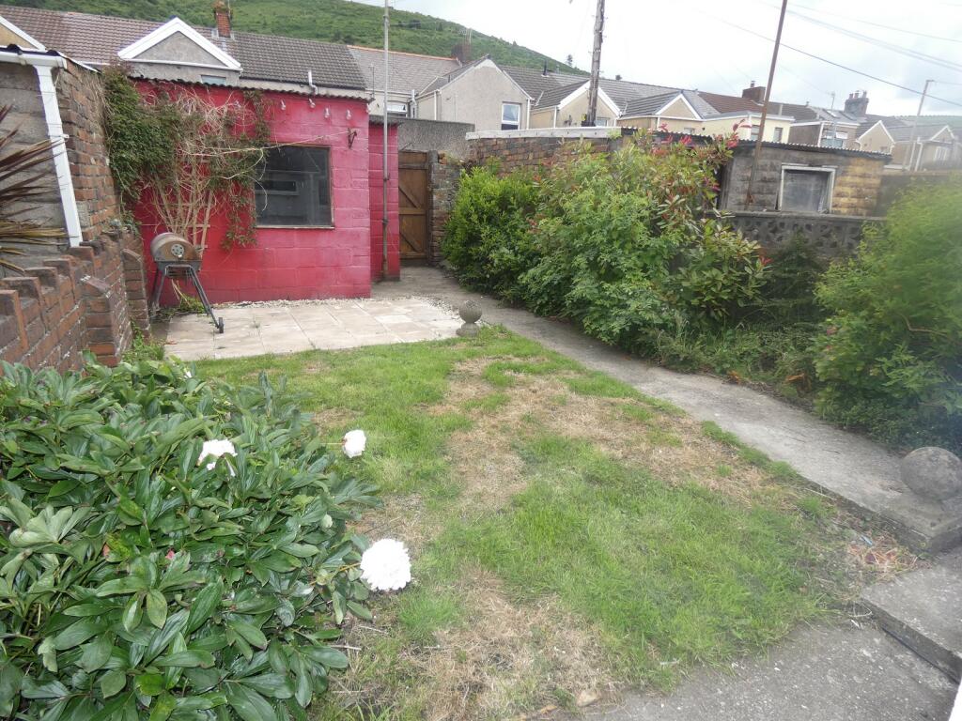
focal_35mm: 20
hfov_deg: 81.7
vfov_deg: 66.0
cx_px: 481
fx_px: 556
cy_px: 360
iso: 80
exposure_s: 1/500
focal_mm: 3.6
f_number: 2.8
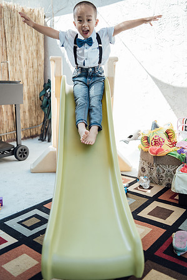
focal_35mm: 35
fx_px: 273
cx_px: 94
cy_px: 140
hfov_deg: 37.9
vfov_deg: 54.4
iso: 320
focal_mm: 35
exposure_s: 1/1000
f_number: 2
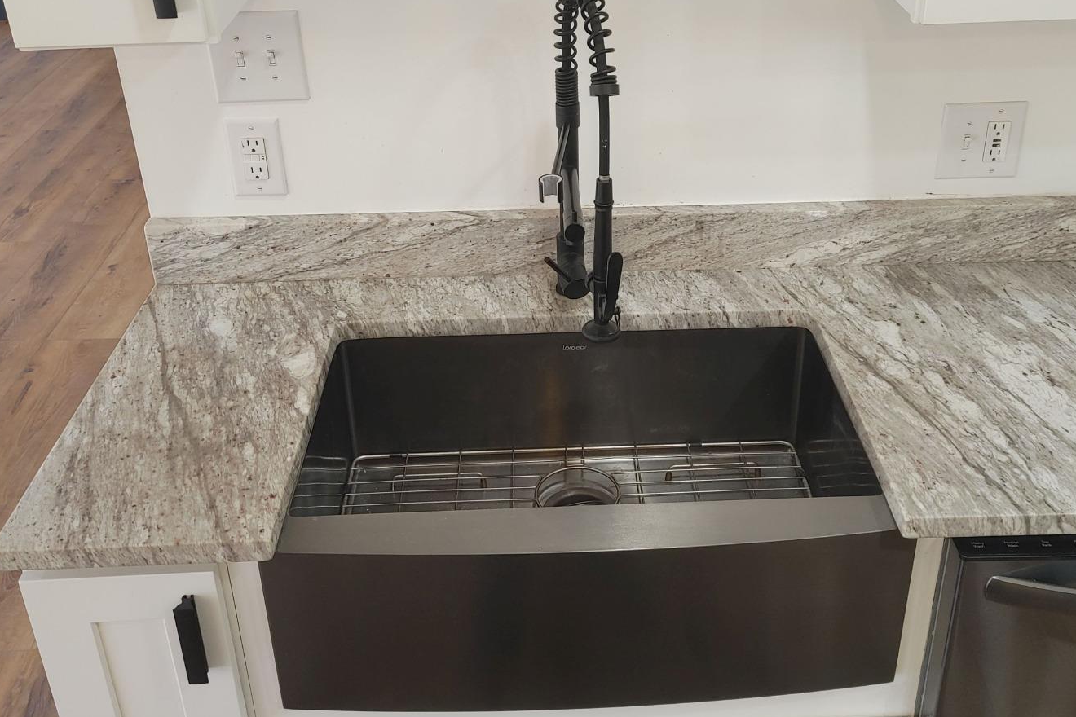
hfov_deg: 49.5
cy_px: 280
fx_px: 1166
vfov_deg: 34.1
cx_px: 600
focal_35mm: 39
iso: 150
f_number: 1.8
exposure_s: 1/60
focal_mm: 5.58
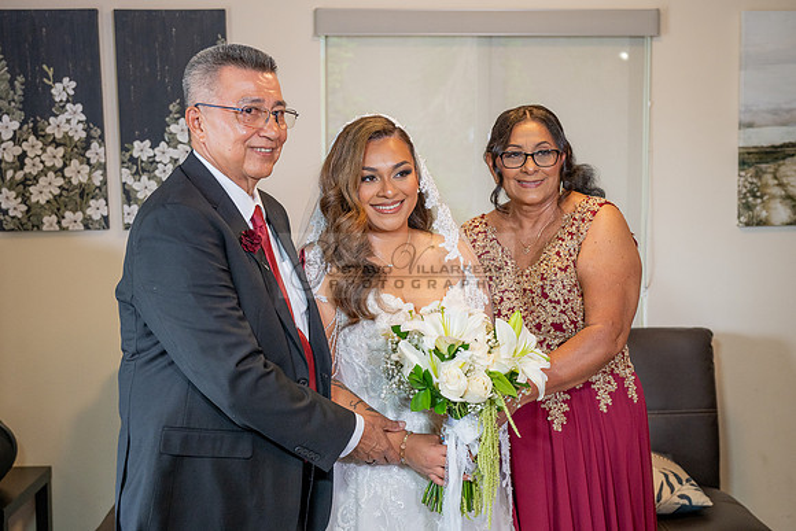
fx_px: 1017
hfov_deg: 42.7
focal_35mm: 46
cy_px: 266
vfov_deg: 29.3
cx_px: 398
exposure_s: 1/200
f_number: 4
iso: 1250
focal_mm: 46
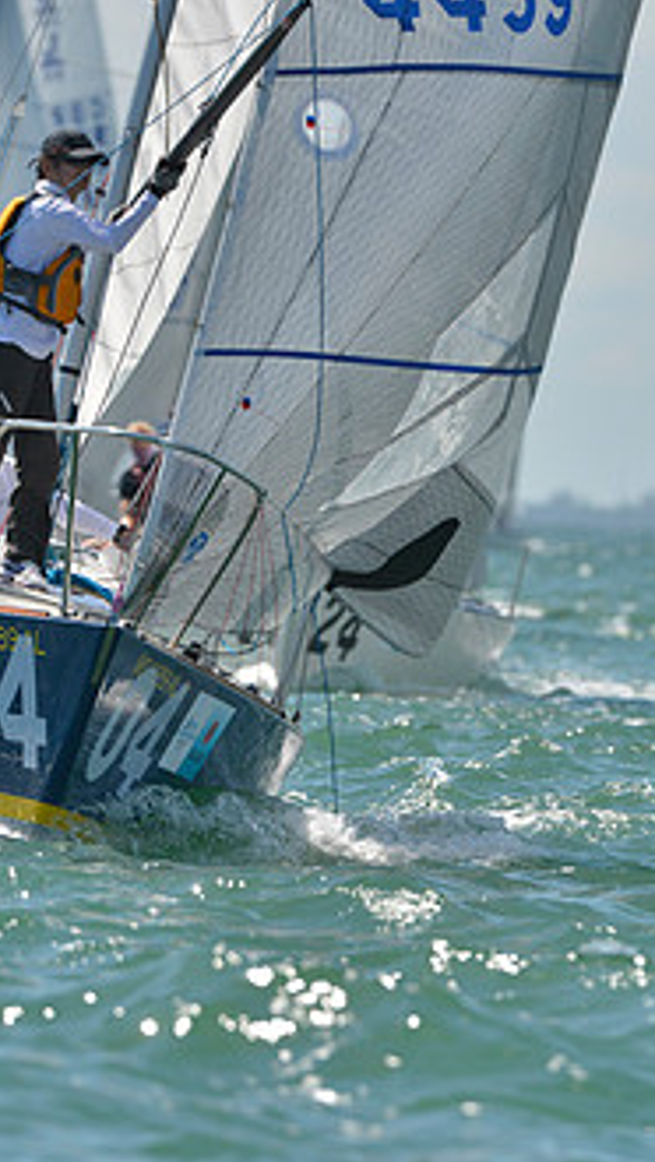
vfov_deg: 3.4
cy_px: 505
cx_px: 342
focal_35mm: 626
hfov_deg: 1.9
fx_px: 19299
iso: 200
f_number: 6.3
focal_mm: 340
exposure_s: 1/1250
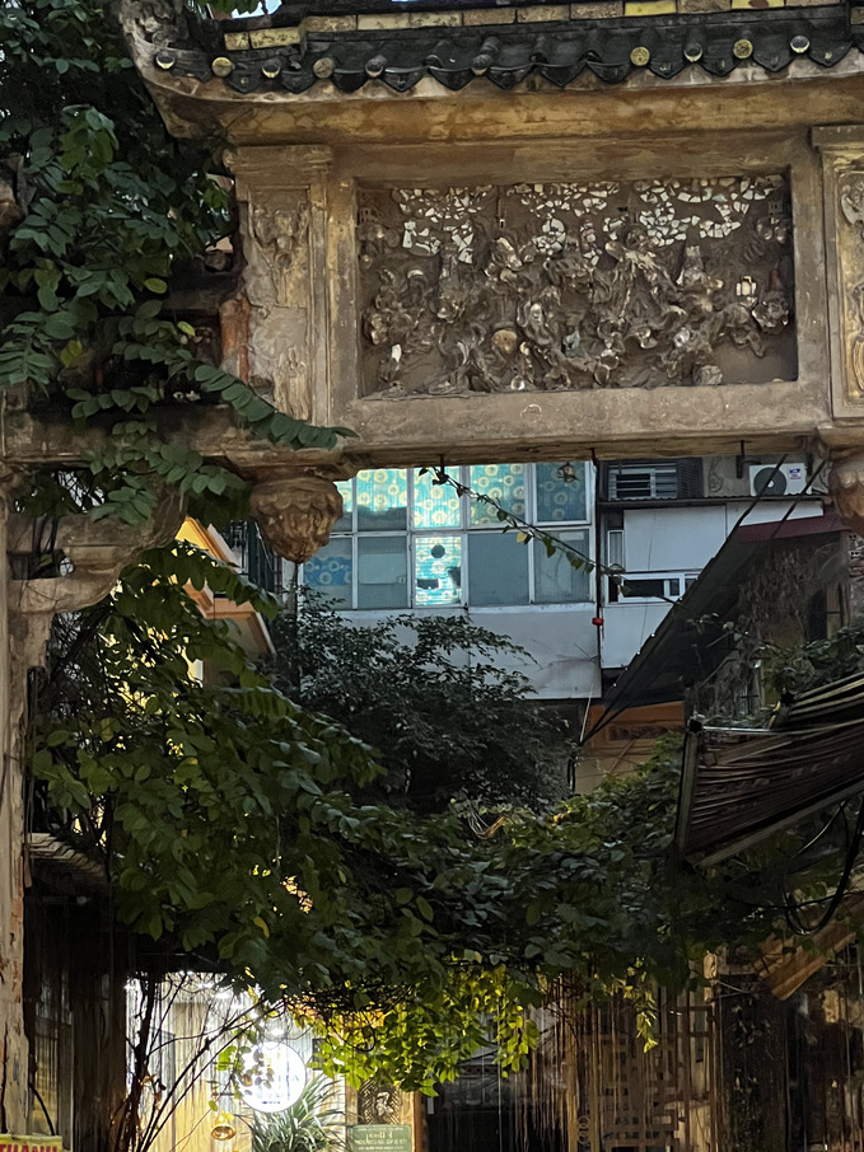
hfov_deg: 14.5
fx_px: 3396
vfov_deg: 19.2
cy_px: 749
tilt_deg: +9.1
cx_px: 550
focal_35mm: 102
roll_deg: +0.8
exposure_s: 1/25
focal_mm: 9
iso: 1600
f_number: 2.8
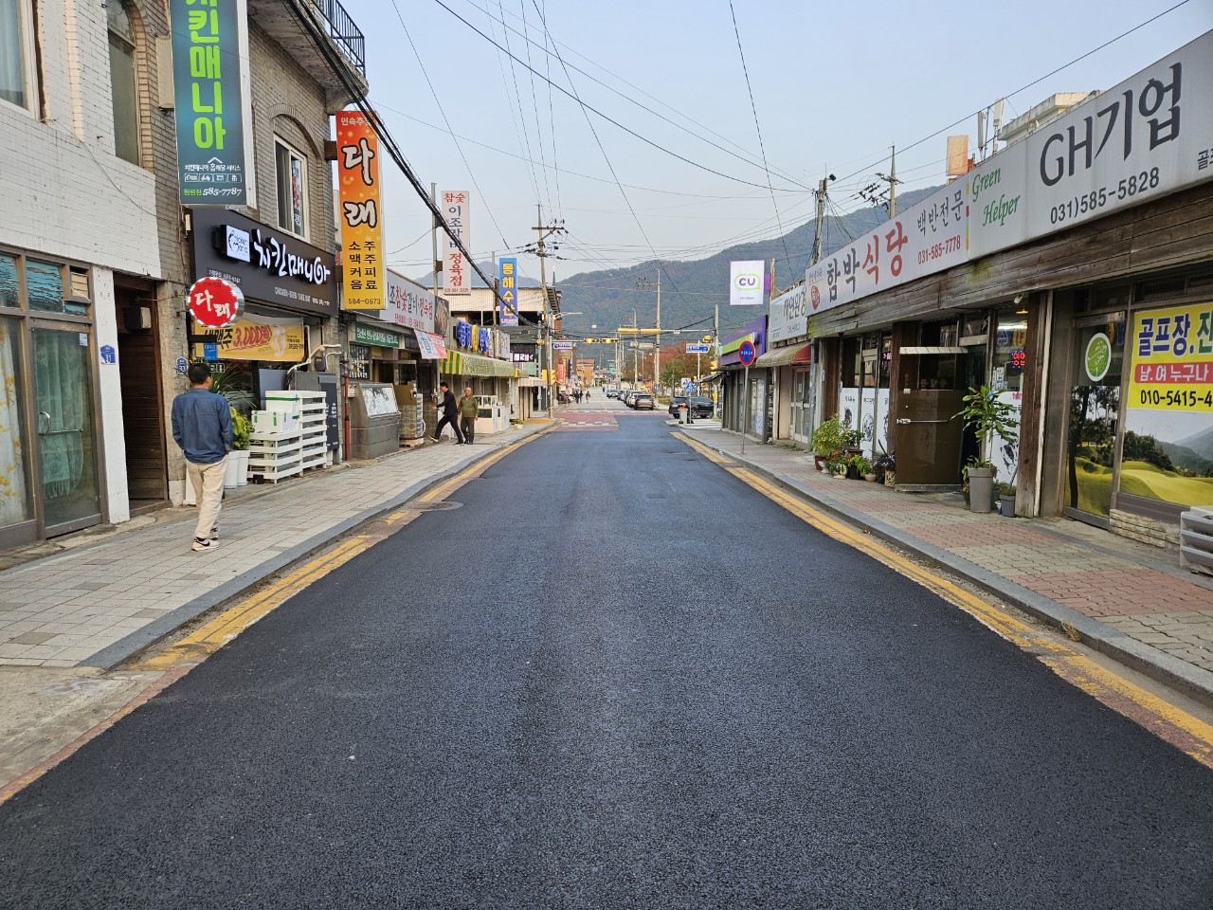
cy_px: 455
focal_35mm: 23
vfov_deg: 58.9
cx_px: 606
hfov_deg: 73.9
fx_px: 806
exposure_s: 1/435
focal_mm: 5.4
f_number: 1.8
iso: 40
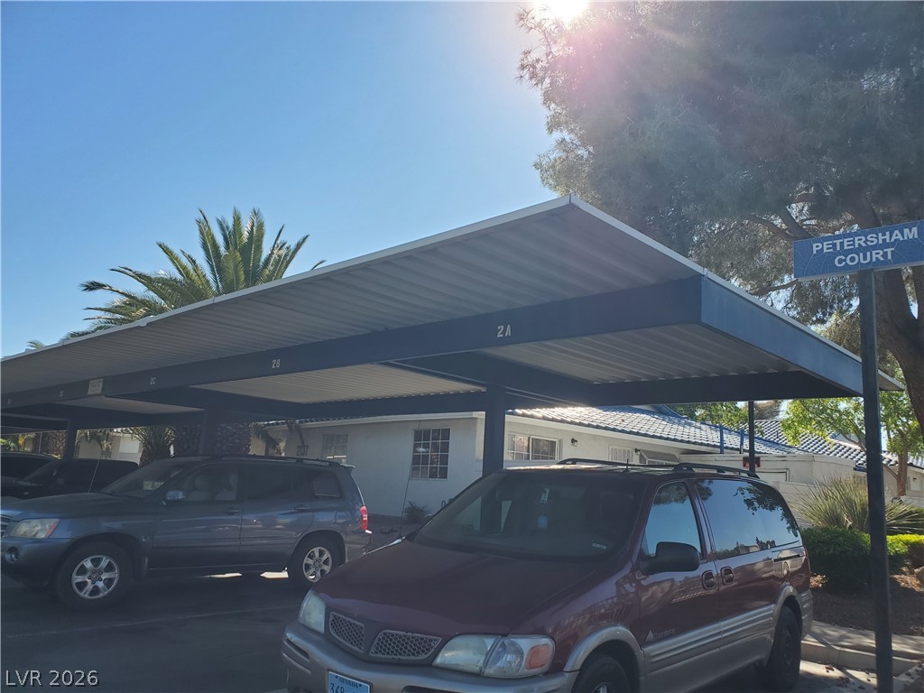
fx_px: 694
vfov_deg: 53.1
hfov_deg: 67.3
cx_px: 462
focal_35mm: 26
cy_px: 346
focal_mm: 4.3
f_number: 2.4
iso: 50
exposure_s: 1/1161
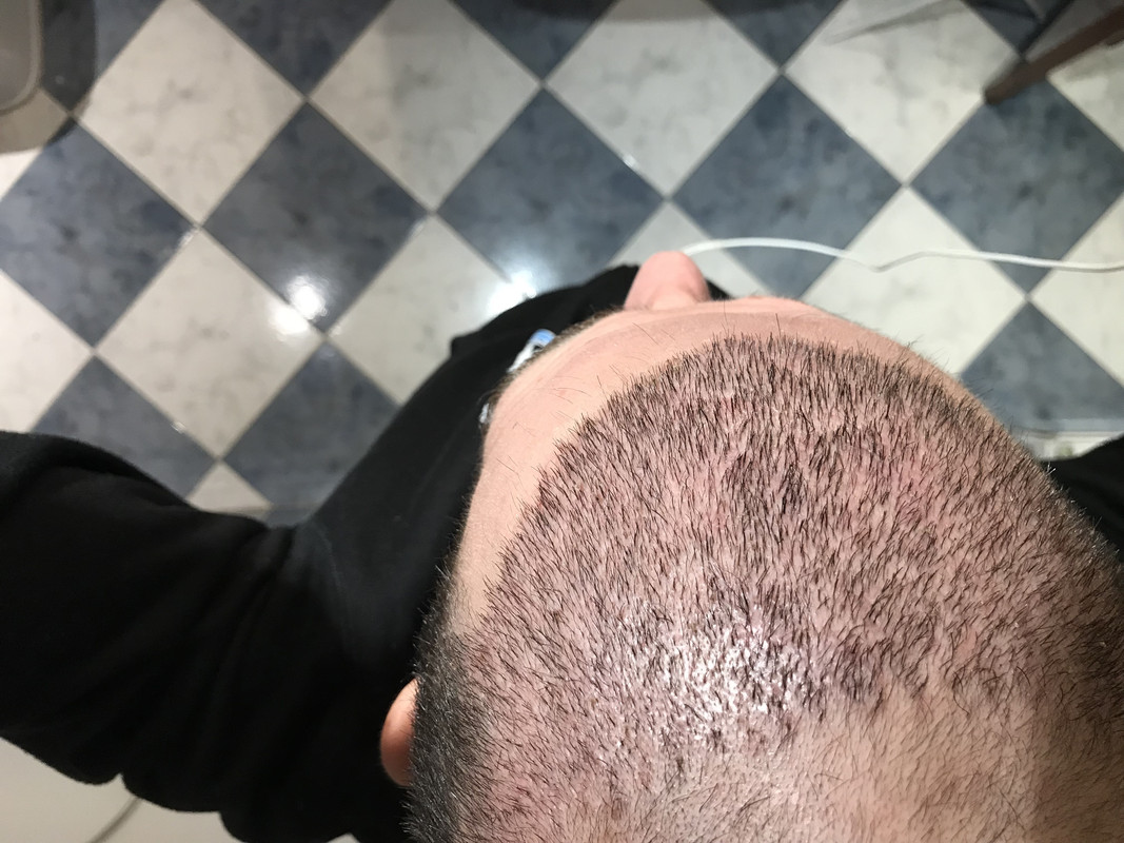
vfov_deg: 49.7
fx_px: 909
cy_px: 422
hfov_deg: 63.4
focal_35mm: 28
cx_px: 562
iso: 40
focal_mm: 3.99
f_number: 1.8
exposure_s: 1/25
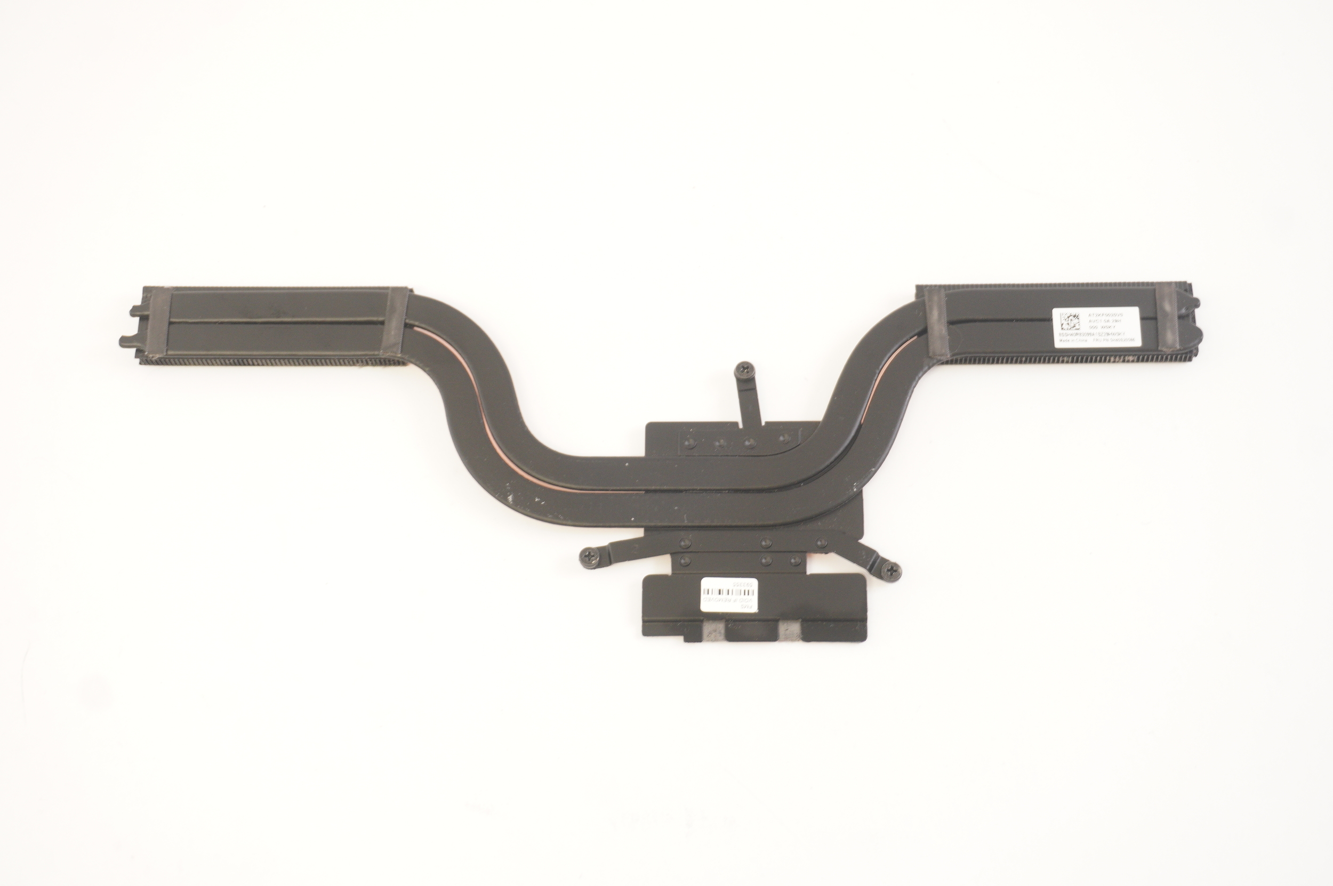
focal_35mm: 57
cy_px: 443
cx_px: 666
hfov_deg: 35.1
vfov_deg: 23.7
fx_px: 2109
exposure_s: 1/13
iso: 500
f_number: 5.6
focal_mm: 38
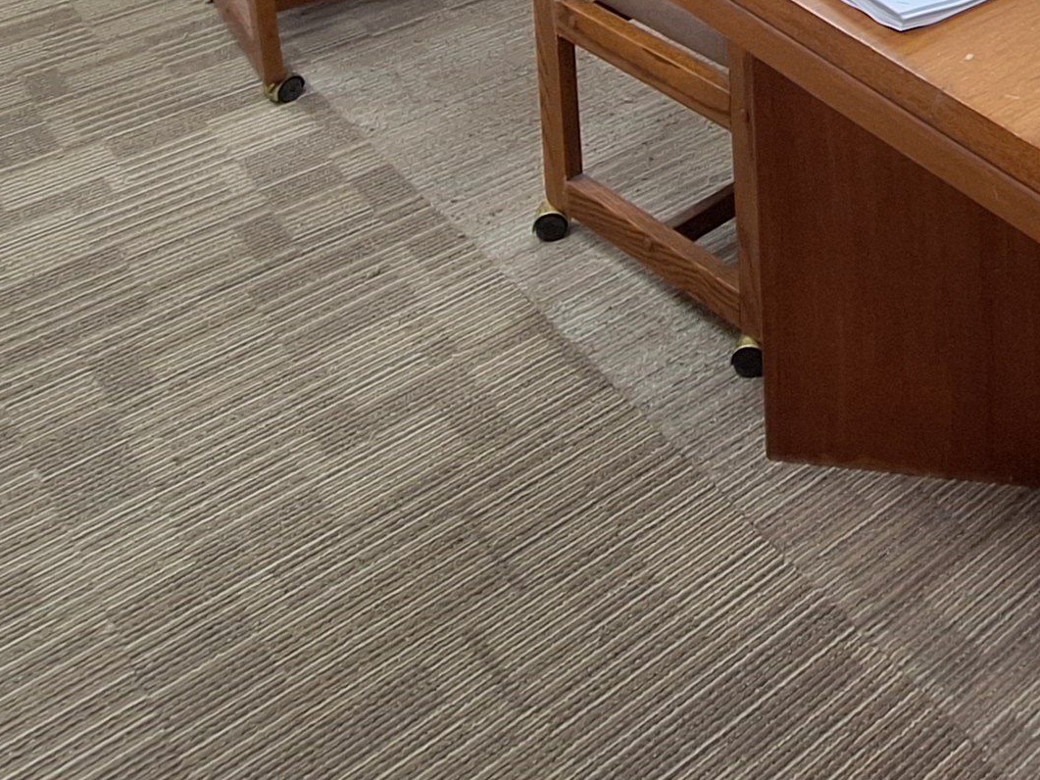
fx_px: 1472
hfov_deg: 32.0
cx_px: 1263
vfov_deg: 22.9
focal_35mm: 49
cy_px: -447
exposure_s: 1/60
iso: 50
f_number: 2.2
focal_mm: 1.74
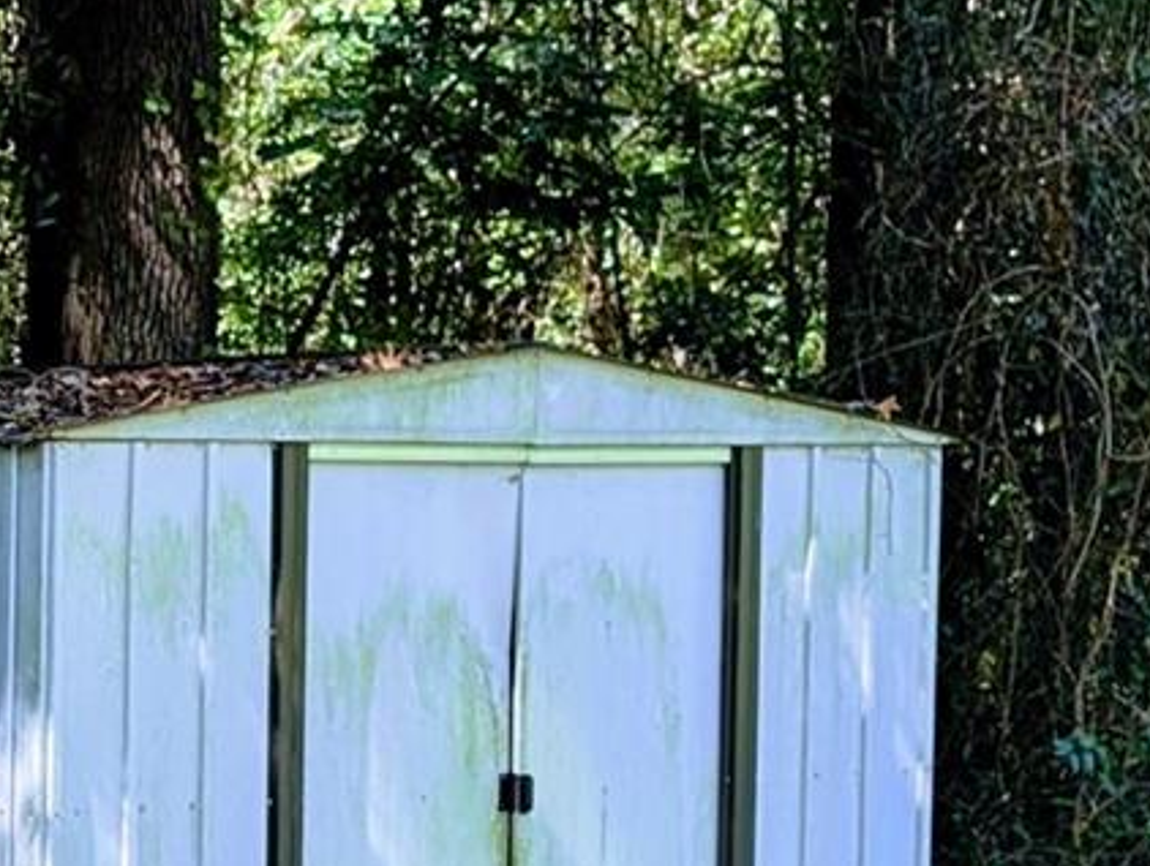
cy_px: 882
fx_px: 3860
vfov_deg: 12.6
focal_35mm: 116
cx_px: -480
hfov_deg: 15.8
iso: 25
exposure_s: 1/99.5
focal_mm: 6.9
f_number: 1.68
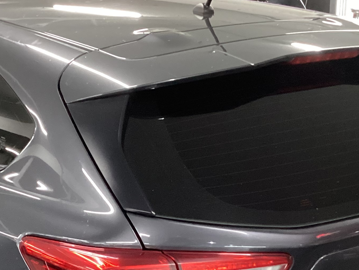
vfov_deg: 19.1
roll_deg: +1.1
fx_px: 778
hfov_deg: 25.9
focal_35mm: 75
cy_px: 266
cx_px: 147
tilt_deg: -21.7
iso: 320
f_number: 2.4
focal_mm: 3.3
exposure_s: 1/40
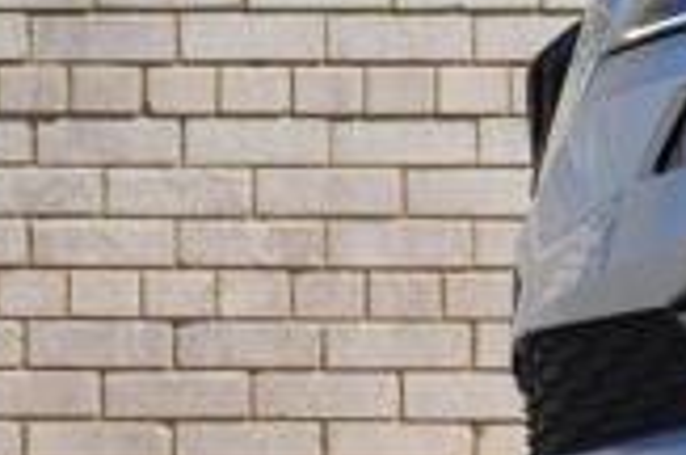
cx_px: 1284
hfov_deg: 8.8
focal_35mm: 224
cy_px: 392
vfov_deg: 6.1
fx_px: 4260
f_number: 5.6
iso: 100
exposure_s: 1/160
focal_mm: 38
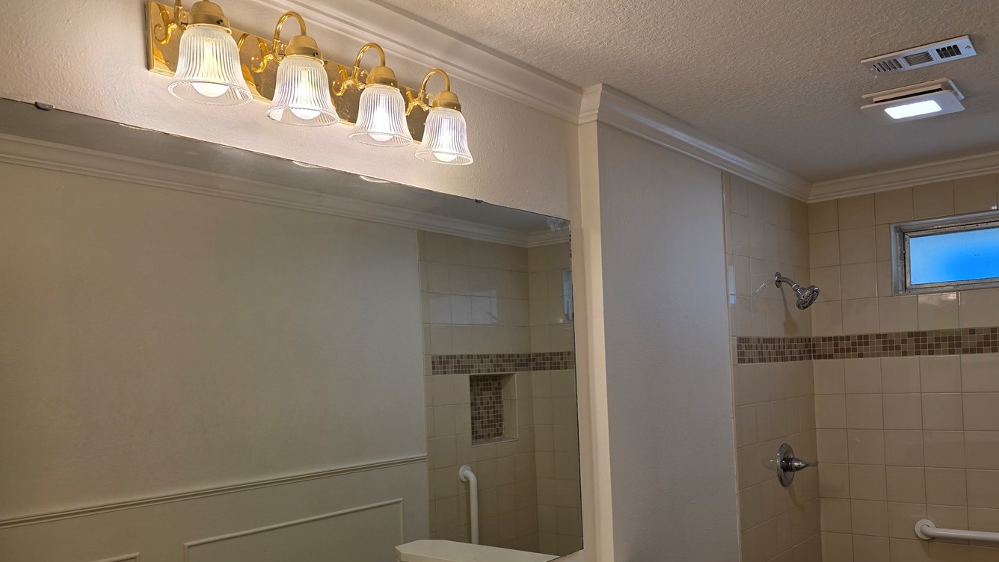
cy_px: 368
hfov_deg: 64.0
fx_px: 795
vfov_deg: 38.6
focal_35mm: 30
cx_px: 576
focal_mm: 6.3
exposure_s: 1/120
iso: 20
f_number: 1.7
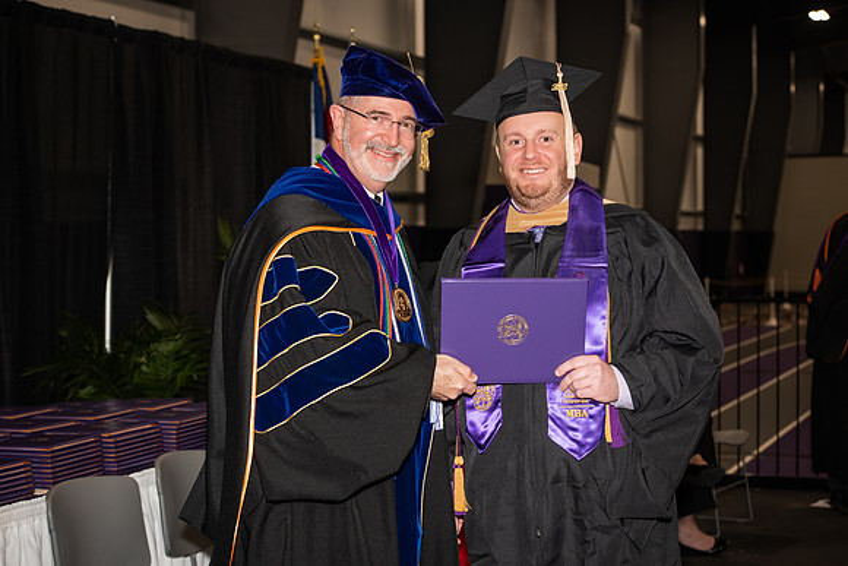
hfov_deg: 28.8
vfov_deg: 19.5
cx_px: 424
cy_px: 283
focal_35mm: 70
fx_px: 1649
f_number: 5.6
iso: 1000
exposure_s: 1/200
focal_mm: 70
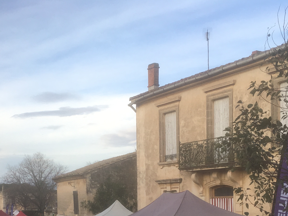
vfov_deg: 23.4
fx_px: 499
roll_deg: -1.2
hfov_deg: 32.0
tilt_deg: -3.2
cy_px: 218
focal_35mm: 60
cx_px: 108
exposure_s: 1/478
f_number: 2.2
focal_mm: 4.15
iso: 25
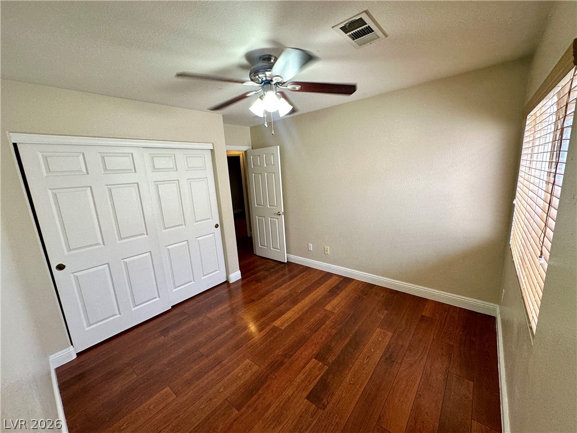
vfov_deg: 85.7
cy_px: 216
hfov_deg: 102.1
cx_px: 288
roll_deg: +3.9
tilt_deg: -12.1
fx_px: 233
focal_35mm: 14
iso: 125
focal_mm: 2.22
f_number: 2.2
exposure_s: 1/120
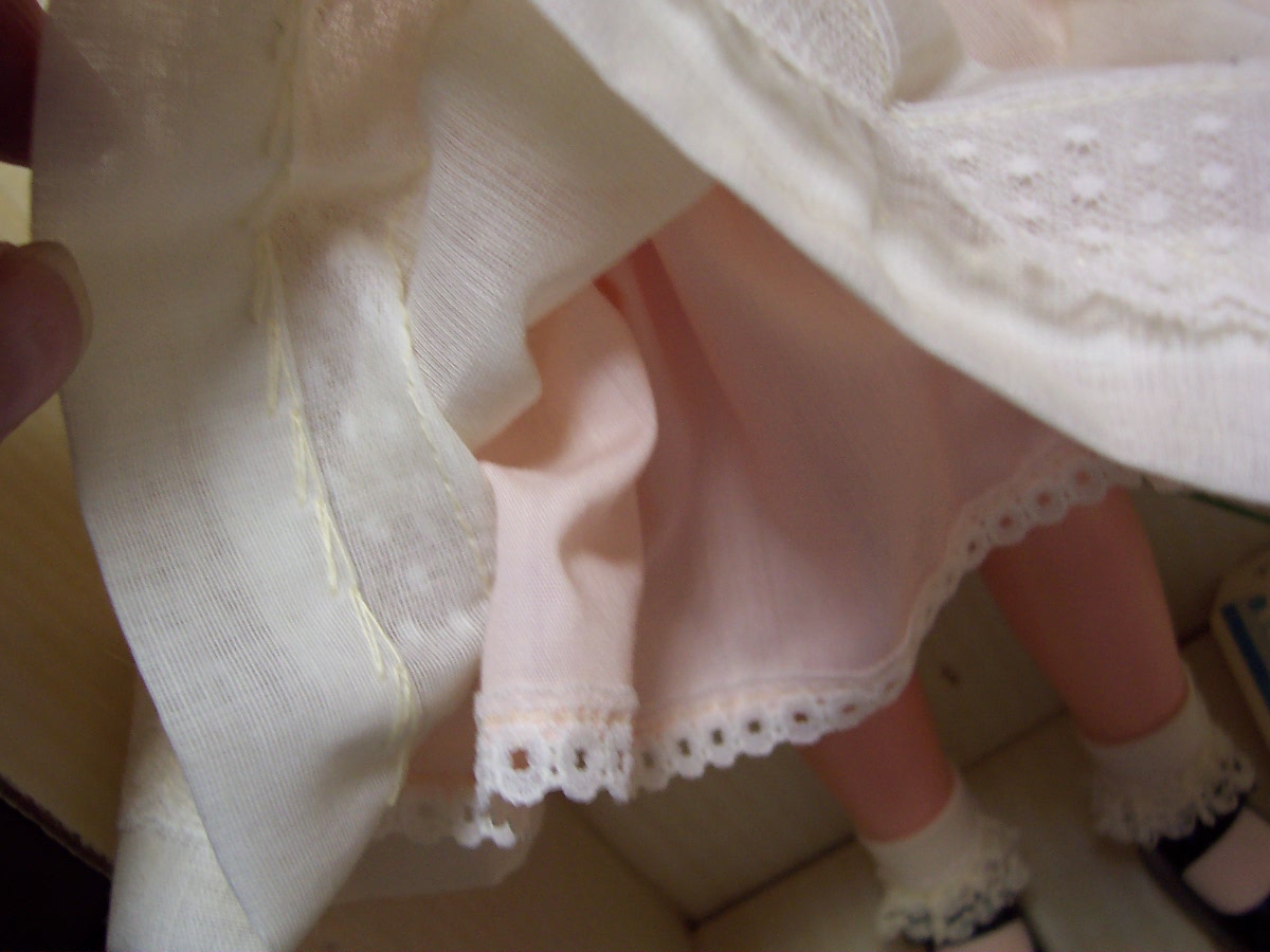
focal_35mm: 37
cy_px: 476
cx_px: 635
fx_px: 1357
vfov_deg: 38.7
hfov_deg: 50.1
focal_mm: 5.6
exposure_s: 1/30
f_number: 2.8
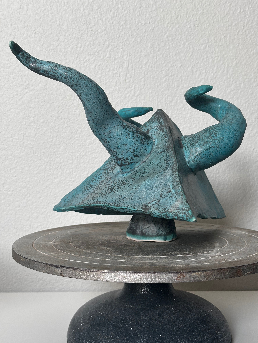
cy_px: 172
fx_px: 517
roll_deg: -1.1
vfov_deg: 36.8
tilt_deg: -2.5
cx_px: 129
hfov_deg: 28.0
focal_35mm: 52
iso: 50
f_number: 1.6
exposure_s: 1/94
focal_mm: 5.96
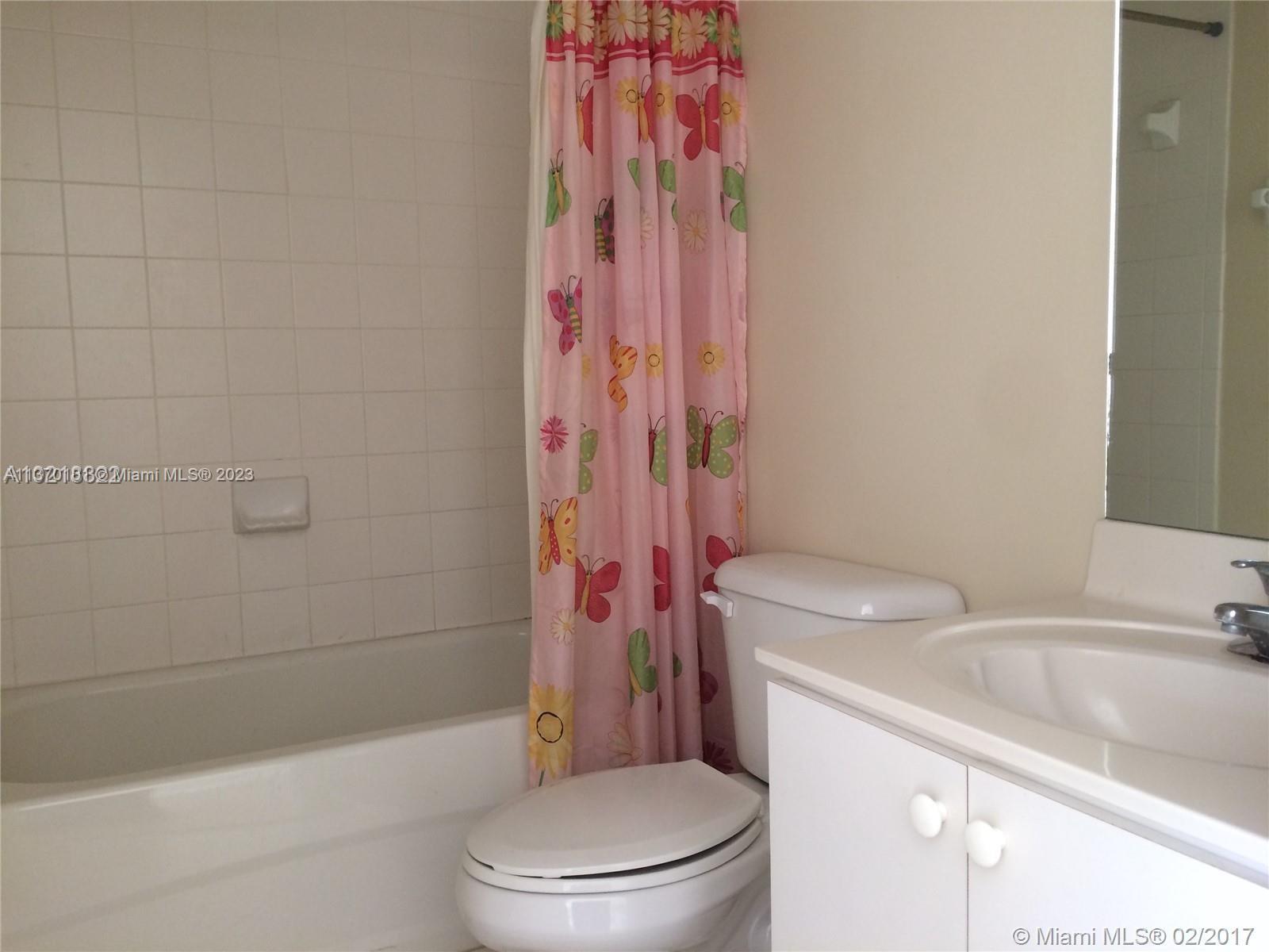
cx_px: 634
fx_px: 1063
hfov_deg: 61.7
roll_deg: +1.3
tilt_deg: -6.1
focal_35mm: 29
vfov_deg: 48.2
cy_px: 476
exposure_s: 1/30
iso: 100
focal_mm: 4.15
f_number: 2.2
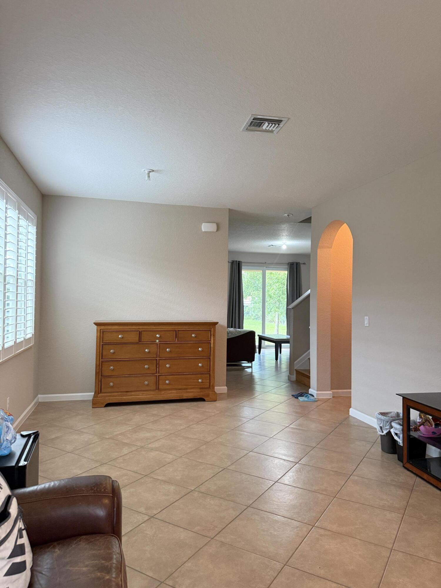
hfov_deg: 56.8
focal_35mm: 24
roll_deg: -1.3
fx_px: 408
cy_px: 294
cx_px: 220
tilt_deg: +2.3
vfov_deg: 71.6
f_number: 1.78
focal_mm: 6.76
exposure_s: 1/60
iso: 400
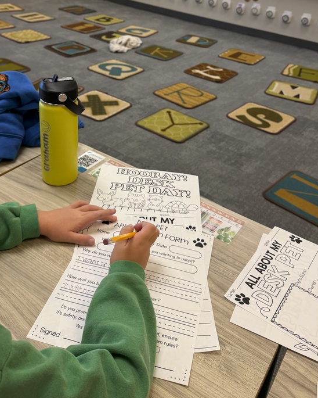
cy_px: 112
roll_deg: -5.6
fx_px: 412
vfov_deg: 49.9
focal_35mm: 35
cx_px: 144
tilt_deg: -25.1
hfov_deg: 42.2
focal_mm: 6.76
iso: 125
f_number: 1.78
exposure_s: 1/120
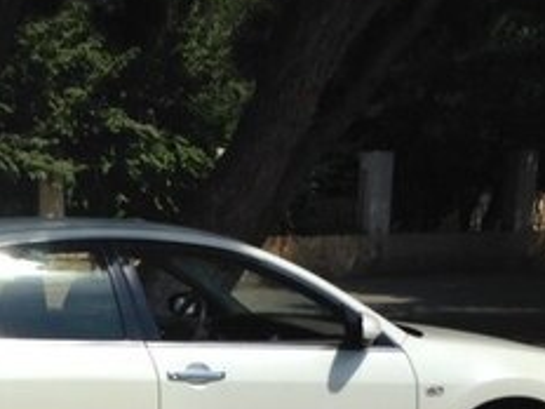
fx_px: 1480
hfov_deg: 20.6
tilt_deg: -13.4
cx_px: 94
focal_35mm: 94
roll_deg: +0.4
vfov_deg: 15.1
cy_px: 509
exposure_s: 1/3012
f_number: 2.4
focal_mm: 4.12
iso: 50
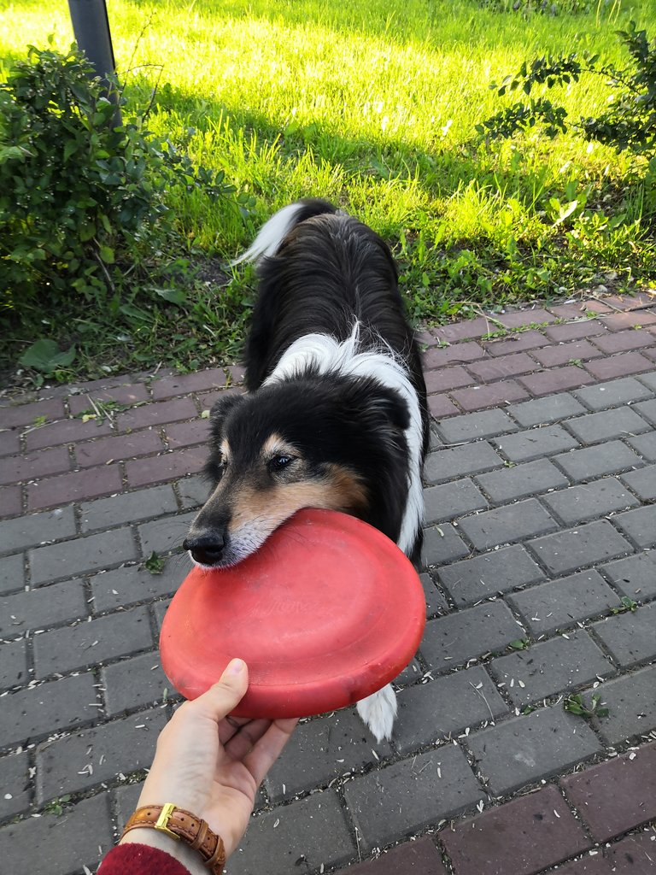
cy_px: 438
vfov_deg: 65.3
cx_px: 328
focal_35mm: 27
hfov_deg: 51.4
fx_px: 682
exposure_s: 1/50
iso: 100
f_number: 1.8
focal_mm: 3.95
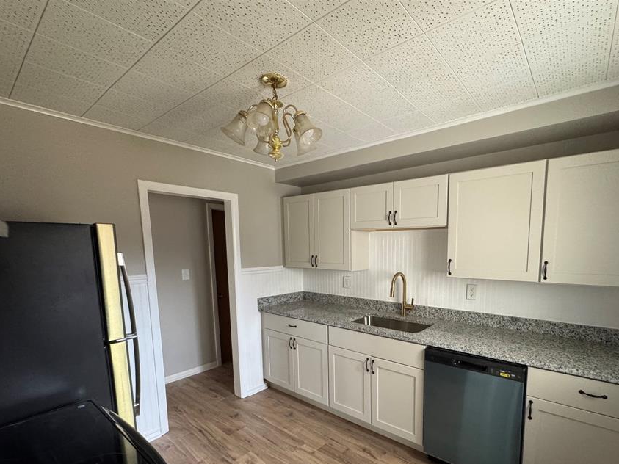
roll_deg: +0.0
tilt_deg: -6.6
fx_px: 304
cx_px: 363
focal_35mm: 17
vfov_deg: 73.8
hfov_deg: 90.2
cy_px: 281
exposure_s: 1/60
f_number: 2.2
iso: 500
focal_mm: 2.22
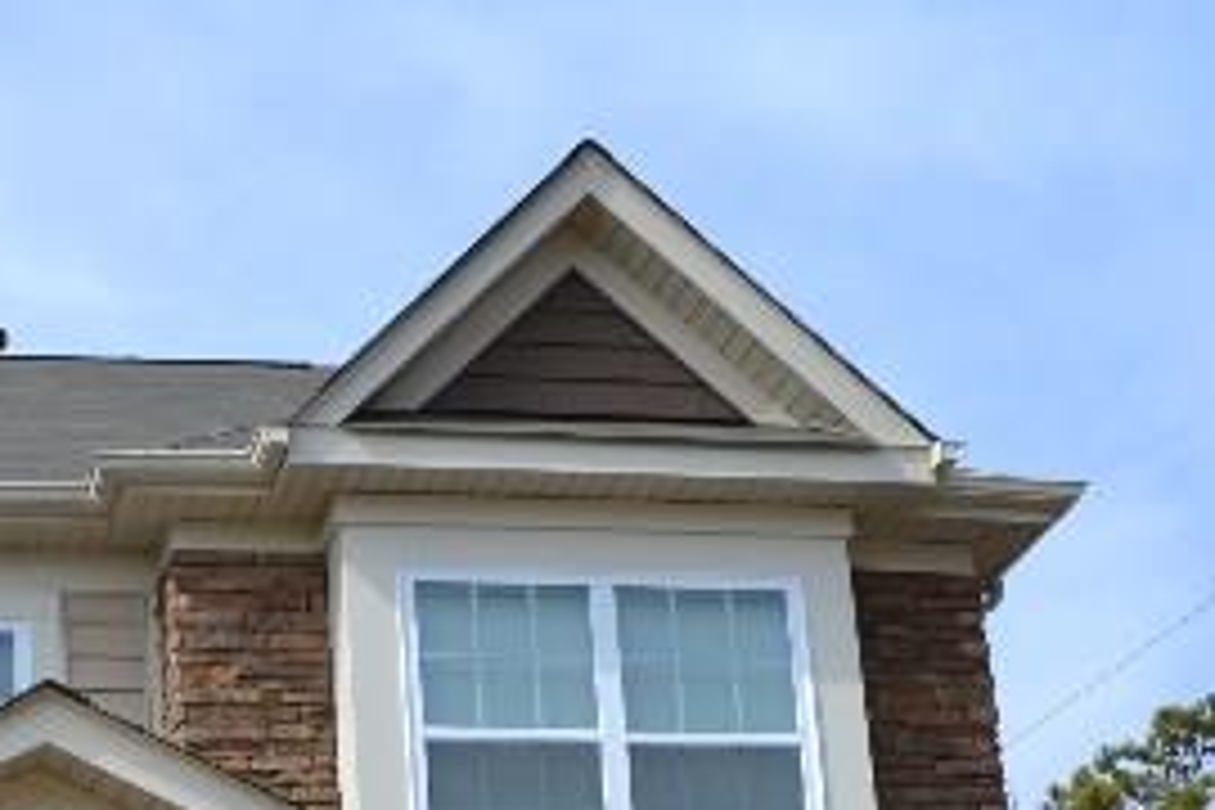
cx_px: -324
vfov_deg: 14.5
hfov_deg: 21.0
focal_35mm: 89
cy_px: 1163
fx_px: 3004
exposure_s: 1/250
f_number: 8
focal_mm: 20
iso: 100
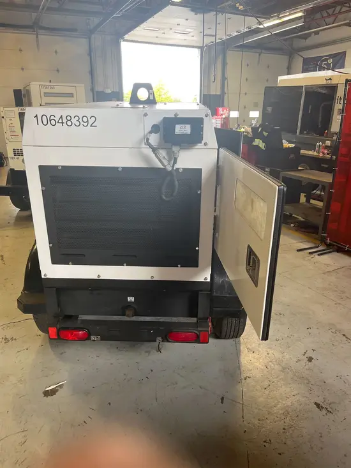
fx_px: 351
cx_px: 176
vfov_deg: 67.3
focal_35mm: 26
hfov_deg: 53.1
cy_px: 234
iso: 125
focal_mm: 5.1
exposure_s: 1/120
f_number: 1.6
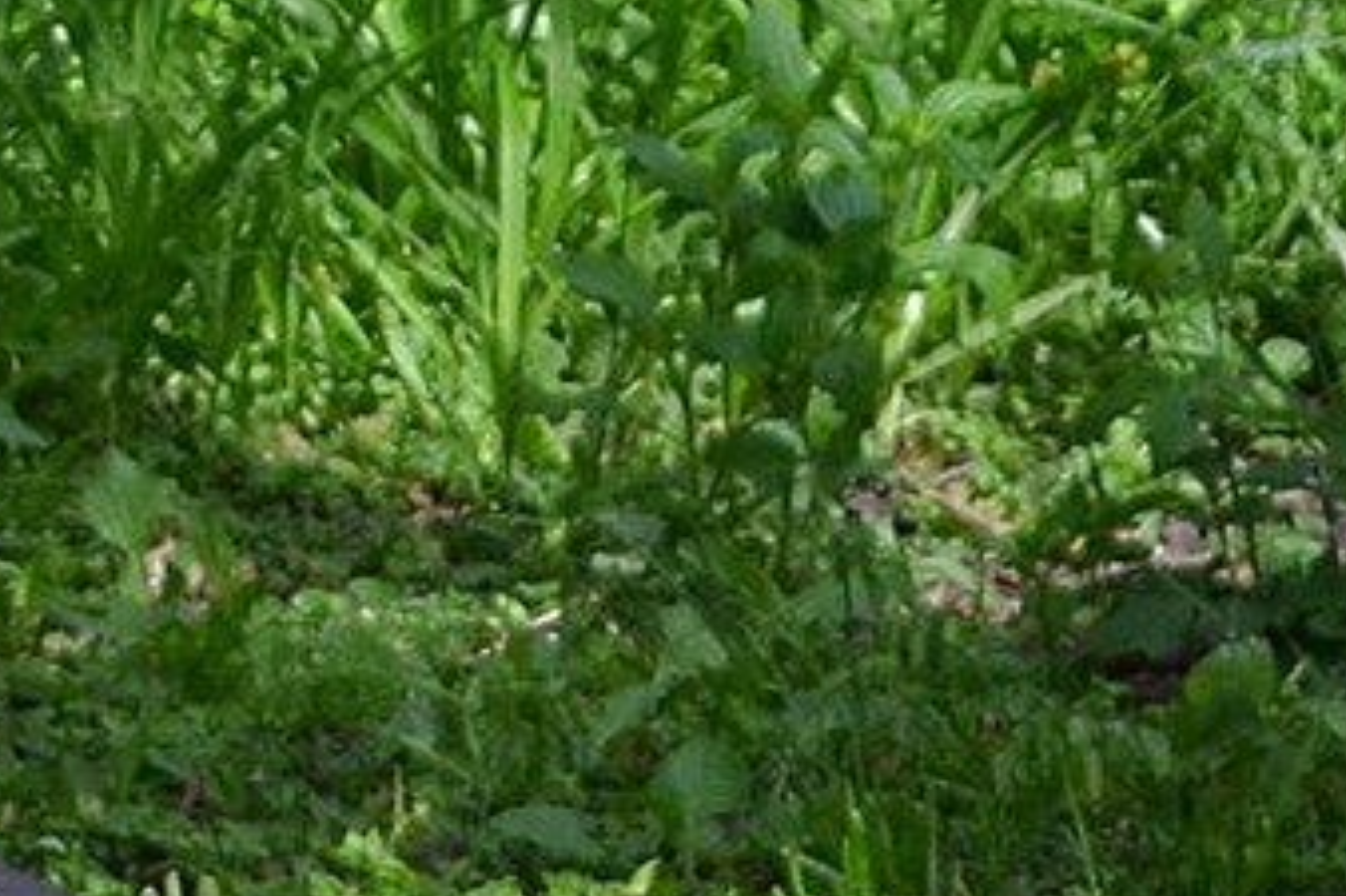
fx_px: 17520
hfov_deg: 4.3
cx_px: -2099
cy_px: 565
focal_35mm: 469
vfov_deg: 2.9
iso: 100
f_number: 5.6
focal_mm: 55
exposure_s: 1/125
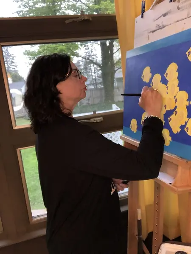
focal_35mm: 32
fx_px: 235
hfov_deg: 44.2
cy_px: 127
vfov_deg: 56.8
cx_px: 96
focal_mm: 2.87
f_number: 2.2
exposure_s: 1/60
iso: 125
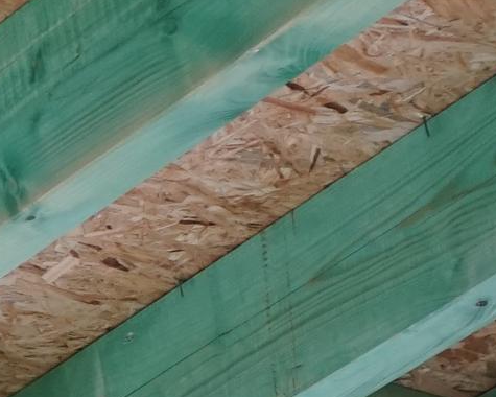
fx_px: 3230
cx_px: -376
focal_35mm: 220
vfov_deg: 7.0
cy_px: 261
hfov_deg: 8.5
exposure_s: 1/160
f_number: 4
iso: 1000
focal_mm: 29
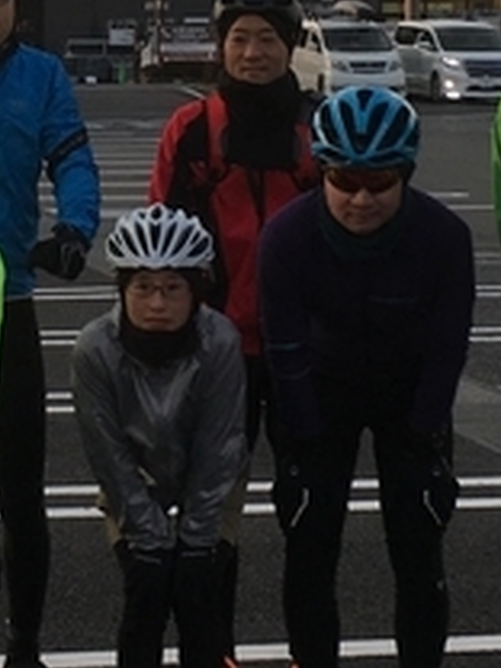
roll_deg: +0.5
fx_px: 2760
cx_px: 61
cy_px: 67
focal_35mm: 143
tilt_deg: -0.5
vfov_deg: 13.7
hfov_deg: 10.3
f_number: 2.2
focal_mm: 4.15
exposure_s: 1/120
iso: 32
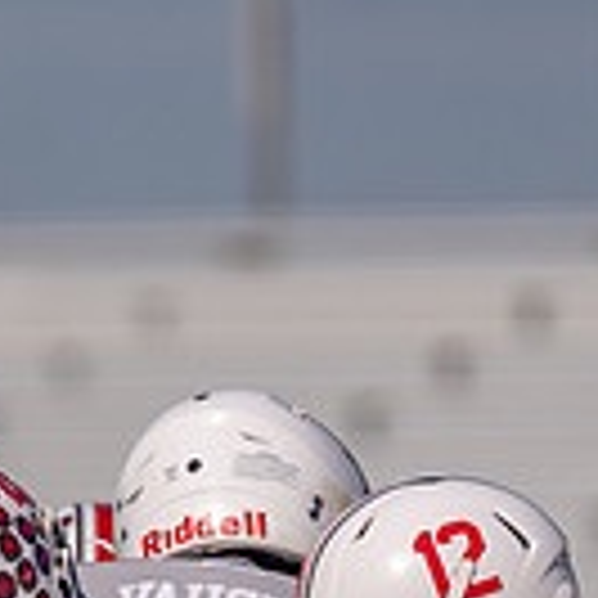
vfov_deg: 1.6
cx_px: 13
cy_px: 926
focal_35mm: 1111
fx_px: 21714
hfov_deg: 1.6
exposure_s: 1/2500
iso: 100
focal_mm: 280
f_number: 4
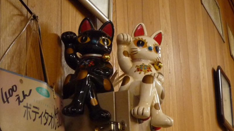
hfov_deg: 20.6
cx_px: 117
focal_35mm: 104
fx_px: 645
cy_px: 72
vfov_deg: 11.7
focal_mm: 9.3
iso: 400
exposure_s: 1/8
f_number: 4.3
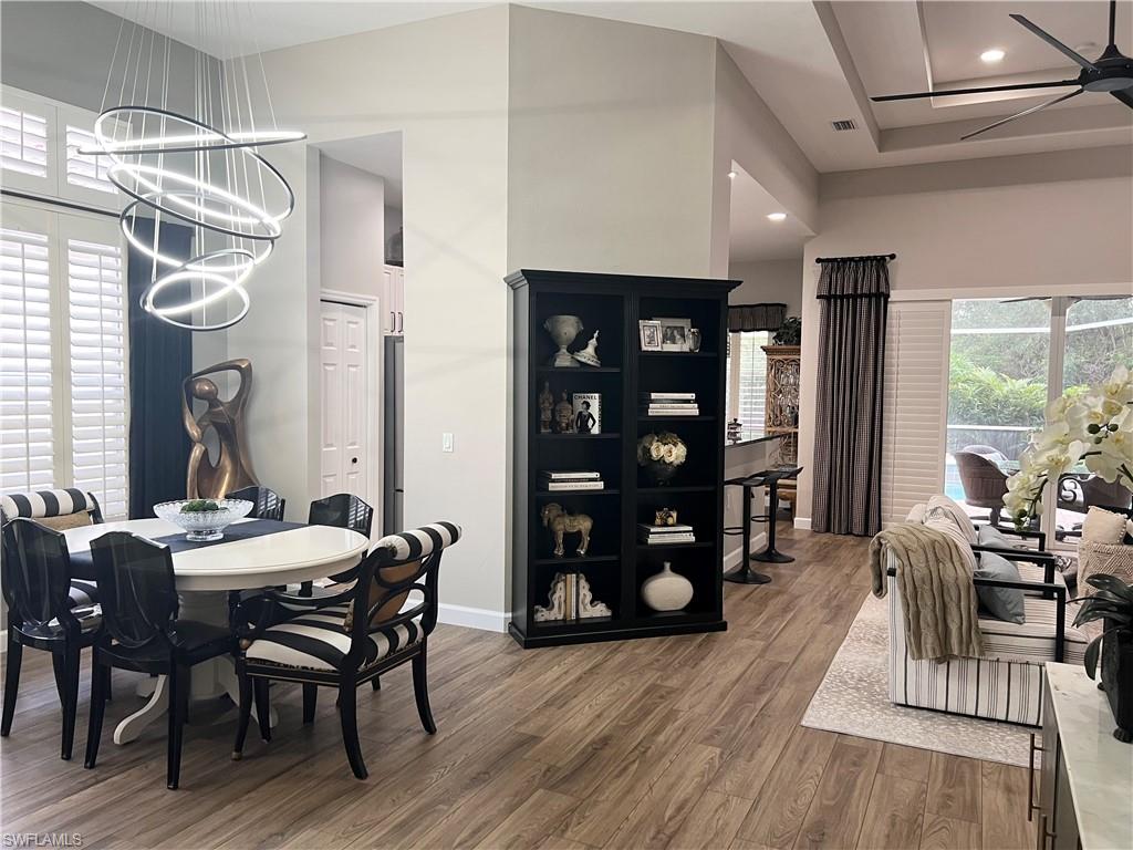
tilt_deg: -3.7
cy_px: 425
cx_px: 566
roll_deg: -0.9
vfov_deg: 53.1
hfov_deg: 67.3
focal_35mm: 26
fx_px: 851
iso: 100
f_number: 1.5
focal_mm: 5.7
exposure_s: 1/60
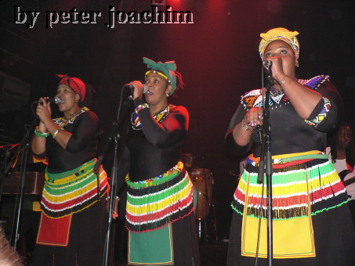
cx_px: 178
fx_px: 359
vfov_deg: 40.7
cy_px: 133
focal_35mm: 35
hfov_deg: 52.6
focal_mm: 6
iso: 300
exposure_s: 1/60
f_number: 2.8
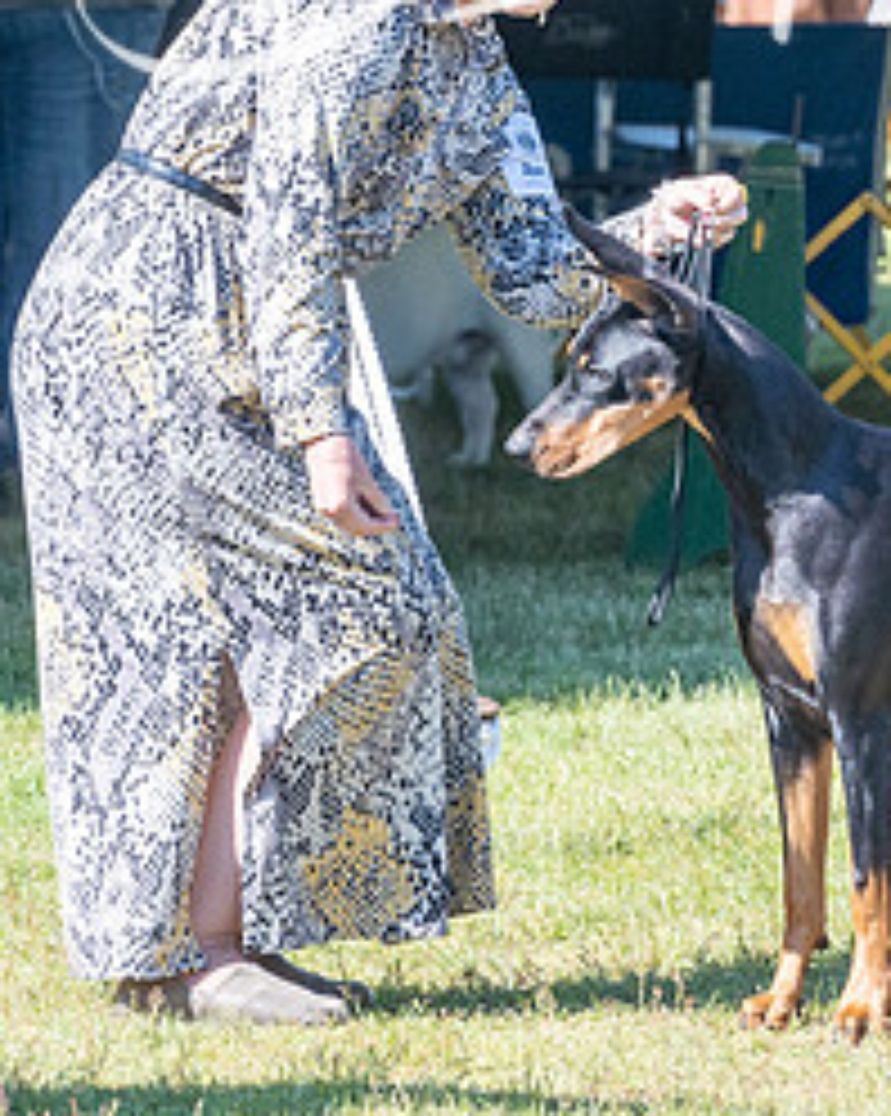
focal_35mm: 499
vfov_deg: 3.9
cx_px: 830
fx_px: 16469
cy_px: 176
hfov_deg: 3.1
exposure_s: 1/1600
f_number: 6.3
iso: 1250
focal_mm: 195
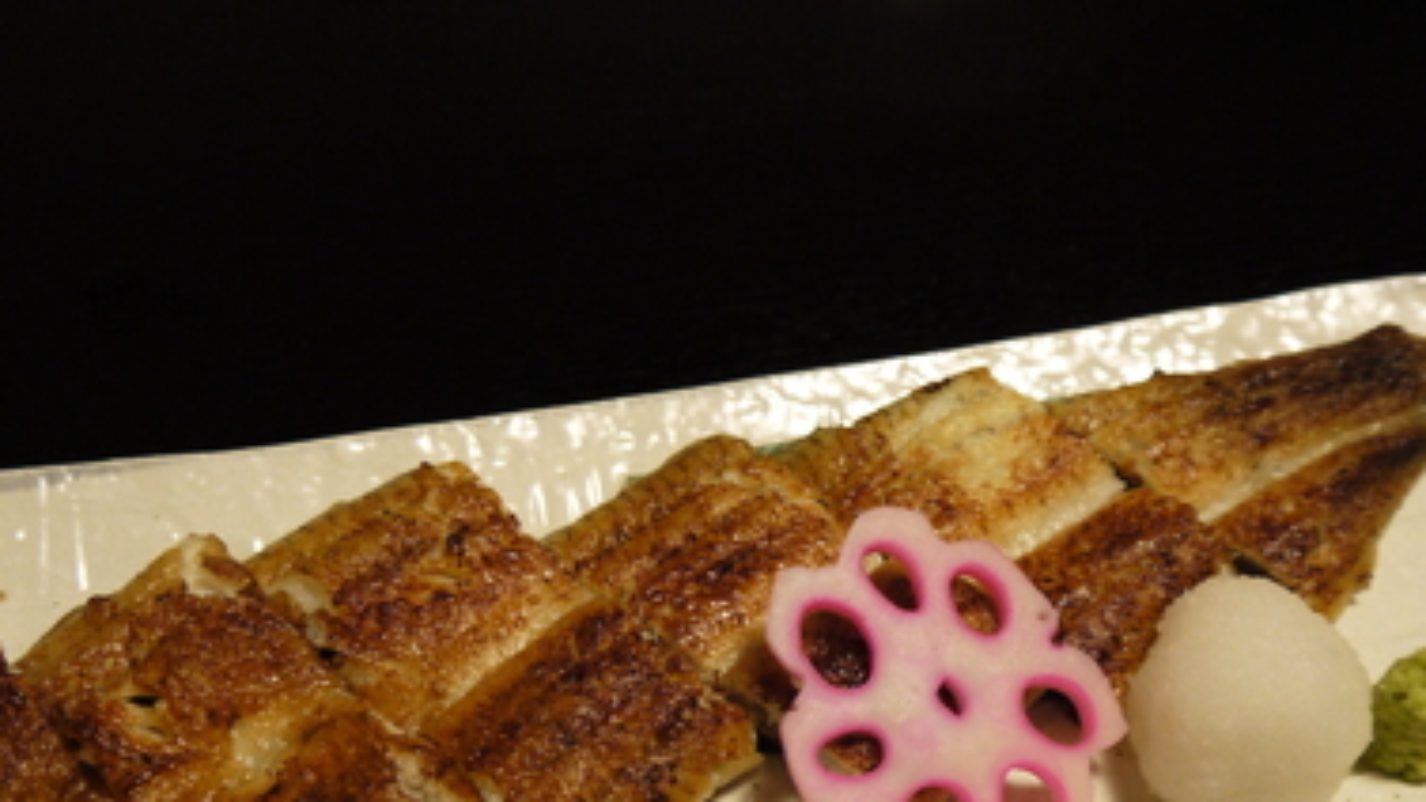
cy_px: 575
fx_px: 1966
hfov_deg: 39.9
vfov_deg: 22.9
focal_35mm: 52
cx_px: 726
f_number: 3.6
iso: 320
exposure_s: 1/60
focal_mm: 15
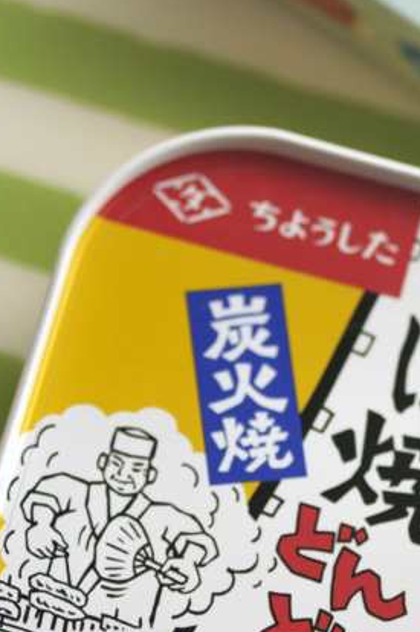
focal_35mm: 261
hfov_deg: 5.2
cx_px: 366
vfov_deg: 7.9
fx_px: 4579
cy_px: 579
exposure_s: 1/100
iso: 200
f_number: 4
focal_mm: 90
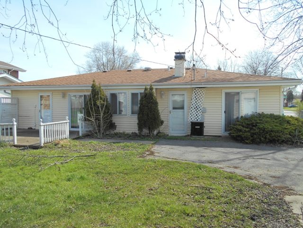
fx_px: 228
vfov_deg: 53.1
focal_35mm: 26
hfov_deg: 67.3
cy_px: 114
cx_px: 152
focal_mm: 4.6
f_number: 3.2
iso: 80
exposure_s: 1/640
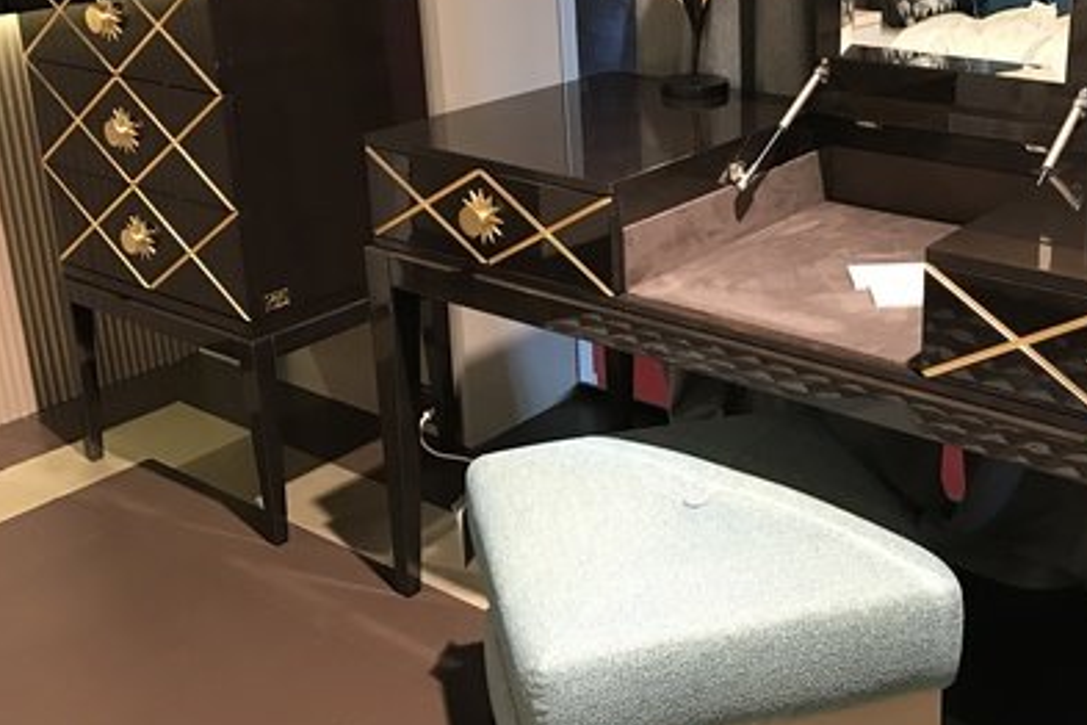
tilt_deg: -19.0
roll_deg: -0.4
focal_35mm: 46
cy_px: 248
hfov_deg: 42.0
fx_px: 1389
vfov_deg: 29.1
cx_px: 747
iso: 80
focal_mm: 3.99
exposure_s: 1/17
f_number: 1.8
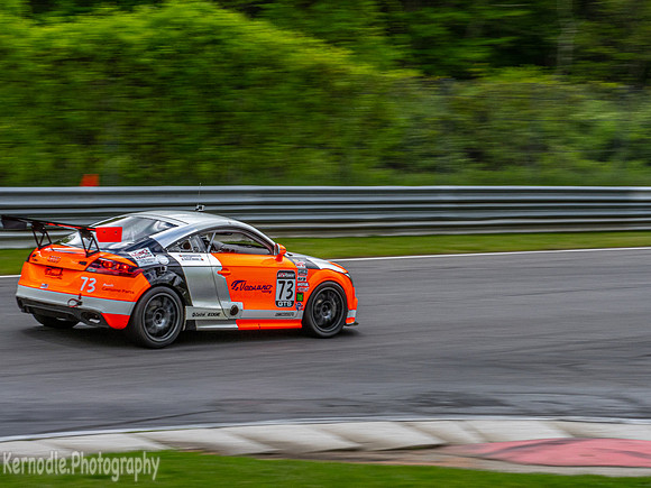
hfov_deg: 19.6
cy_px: 244
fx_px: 1881
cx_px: 326
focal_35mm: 100
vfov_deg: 14.8
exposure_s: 1/125
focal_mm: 50
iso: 320
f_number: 20
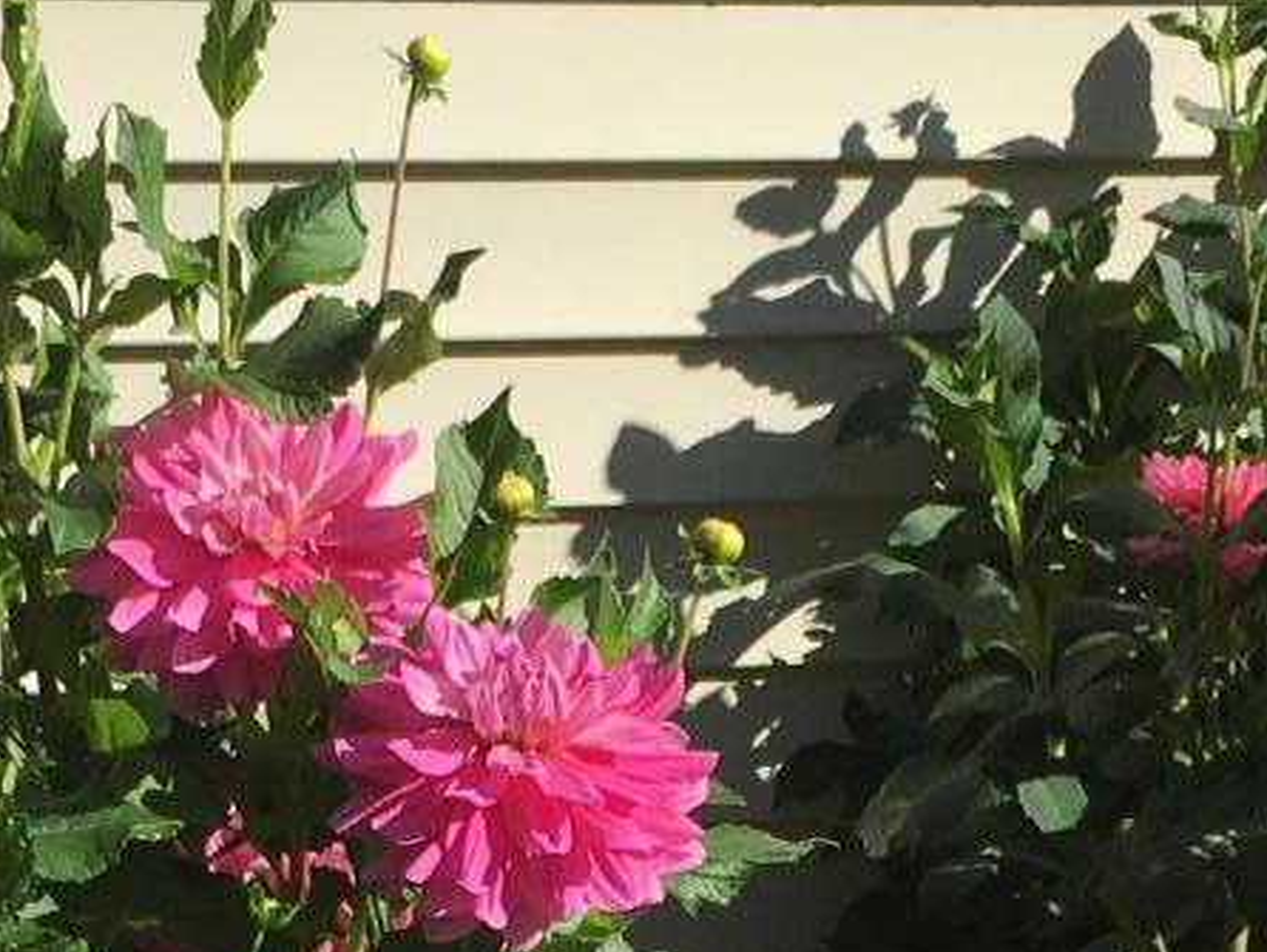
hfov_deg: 15.2
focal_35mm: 130
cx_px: 611
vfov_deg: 11.1
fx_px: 4761
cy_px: 1347
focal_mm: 4.15
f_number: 2.2
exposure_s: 1/1603
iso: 25
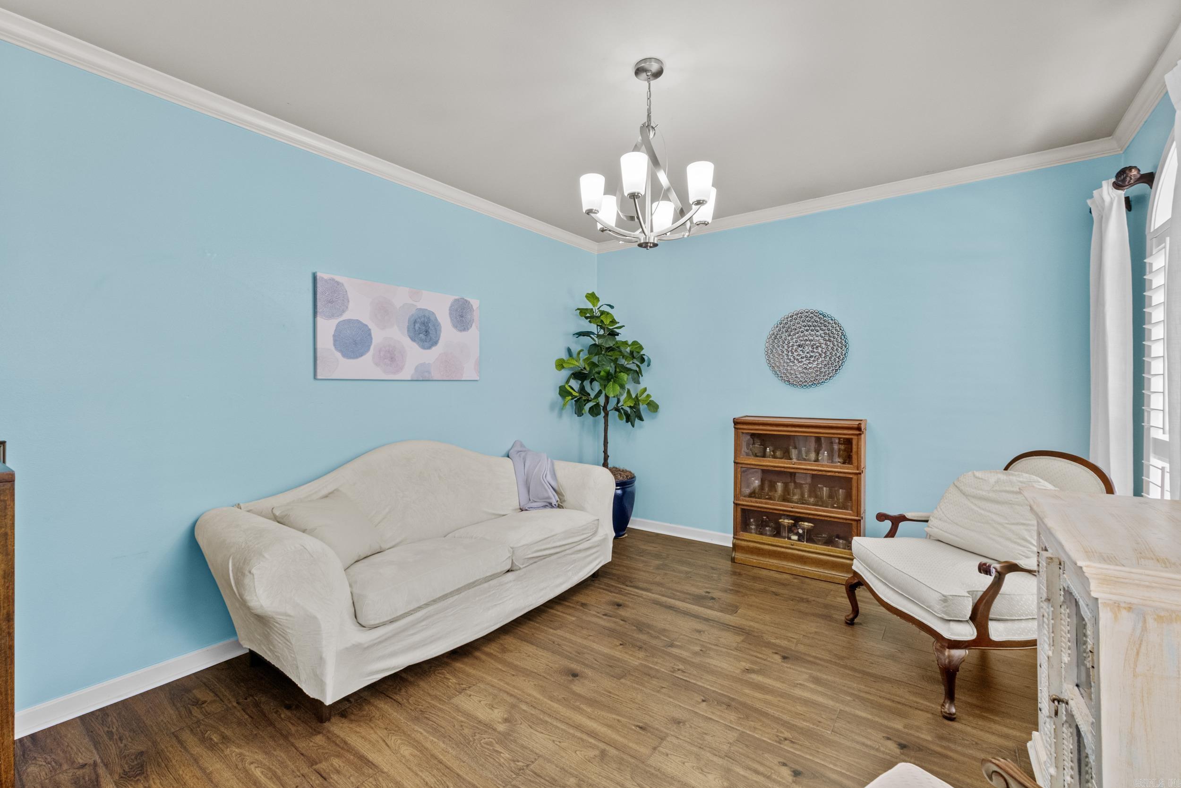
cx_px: 590
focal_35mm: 15
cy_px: 394
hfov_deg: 100.4
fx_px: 492
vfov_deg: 77.3
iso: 400
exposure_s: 1/3
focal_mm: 10
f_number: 7.1
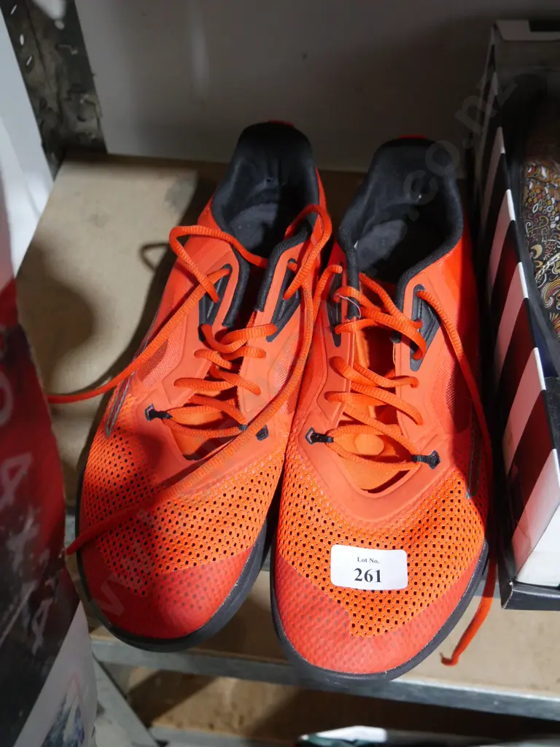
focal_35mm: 38
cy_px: 374
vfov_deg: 49.0
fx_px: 820
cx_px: 280
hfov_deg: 37.7
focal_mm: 19
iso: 2000
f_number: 4.1
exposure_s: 1/60
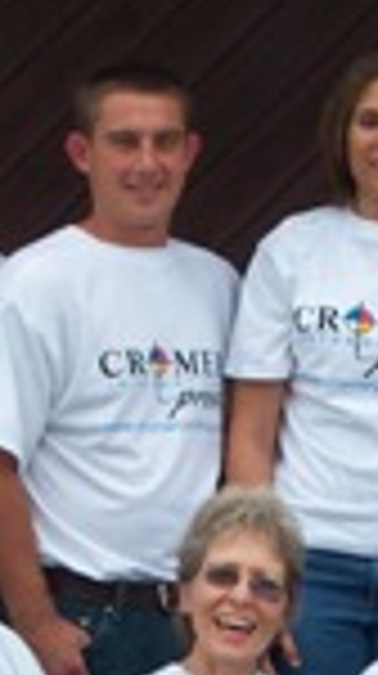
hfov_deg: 6.1
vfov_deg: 10.9
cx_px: 320
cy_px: 432
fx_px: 3540
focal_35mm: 198
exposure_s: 1/350
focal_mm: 13.3
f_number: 6.7
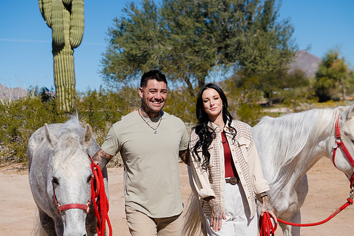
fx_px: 738
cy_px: 120
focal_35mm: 75
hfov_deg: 27.0
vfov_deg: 18.2
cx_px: 168
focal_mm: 70
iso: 100
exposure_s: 1/800
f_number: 5.6
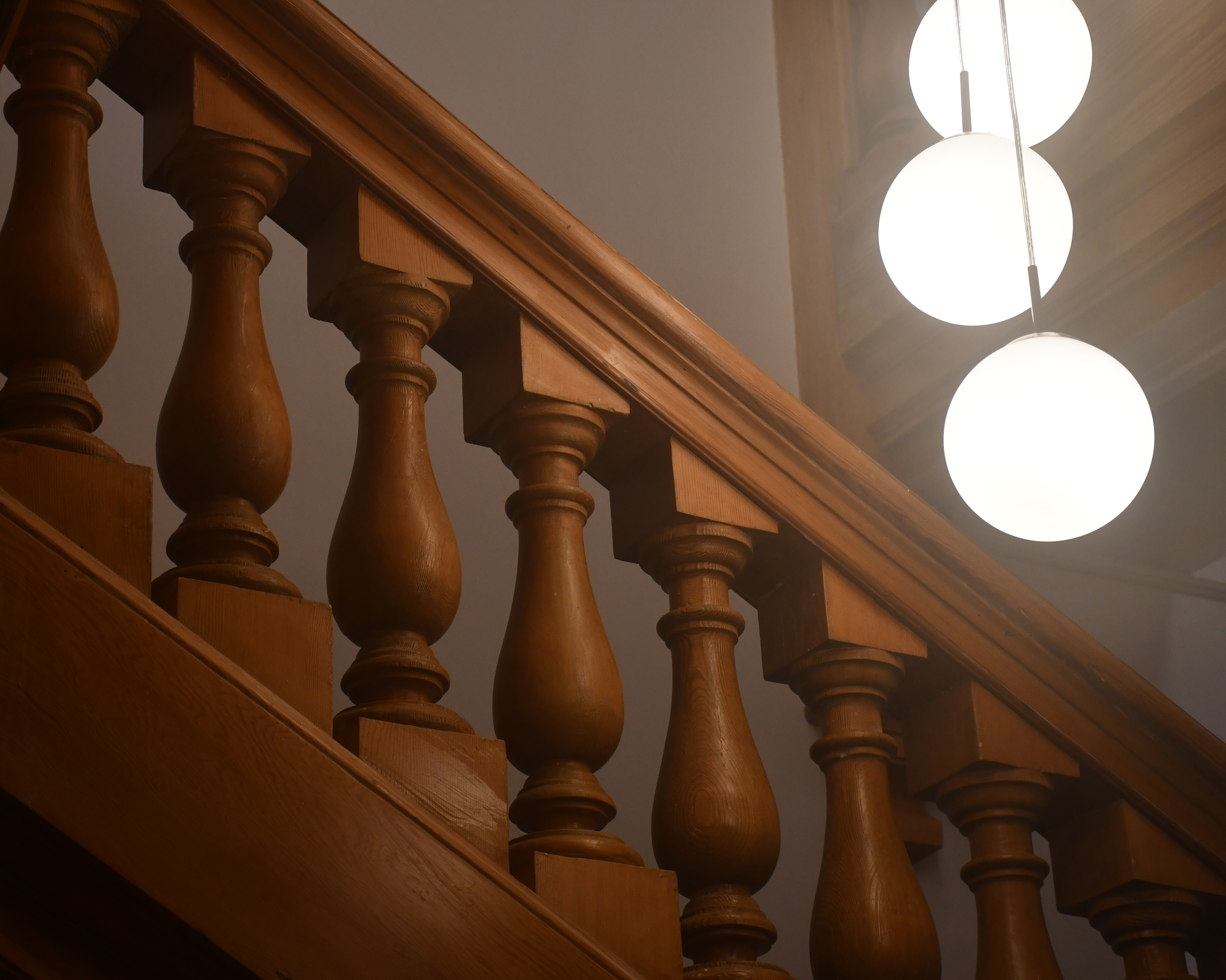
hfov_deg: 25.0
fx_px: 2757
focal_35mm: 76
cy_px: 490
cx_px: 532
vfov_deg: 20.2
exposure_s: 1/160
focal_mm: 45
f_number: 6.3
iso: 800
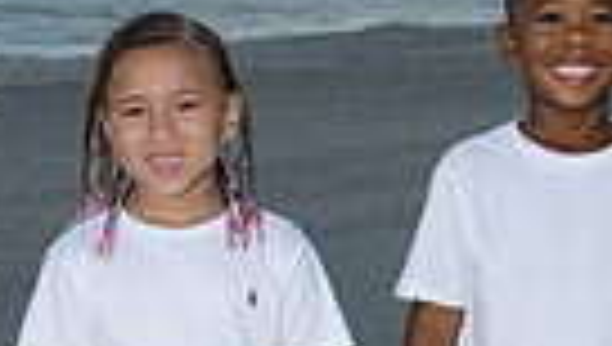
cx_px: 266
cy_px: 337
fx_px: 2714
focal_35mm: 167
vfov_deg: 7.3
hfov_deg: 12.9
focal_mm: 25
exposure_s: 1/160
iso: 100
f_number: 5.6
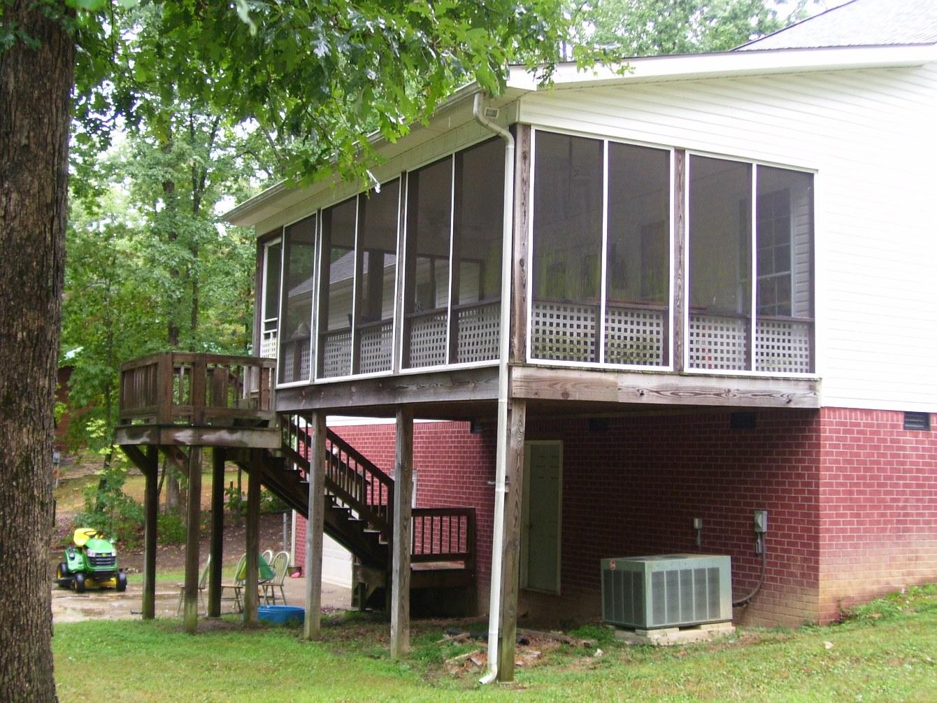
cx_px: 468
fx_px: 1245
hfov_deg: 41.2
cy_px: 352
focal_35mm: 46
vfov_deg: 31.5
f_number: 3
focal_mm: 7.6
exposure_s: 1/60
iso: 125
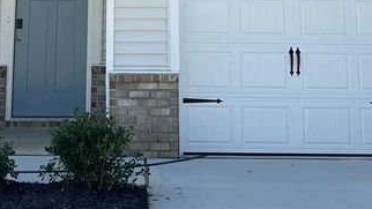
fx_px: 888
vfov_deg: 12.4
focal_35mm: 90
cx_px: 143
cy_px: -159
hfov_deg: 23.6
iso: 50
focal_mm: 5.7
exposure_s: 1/1869
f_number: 1.5
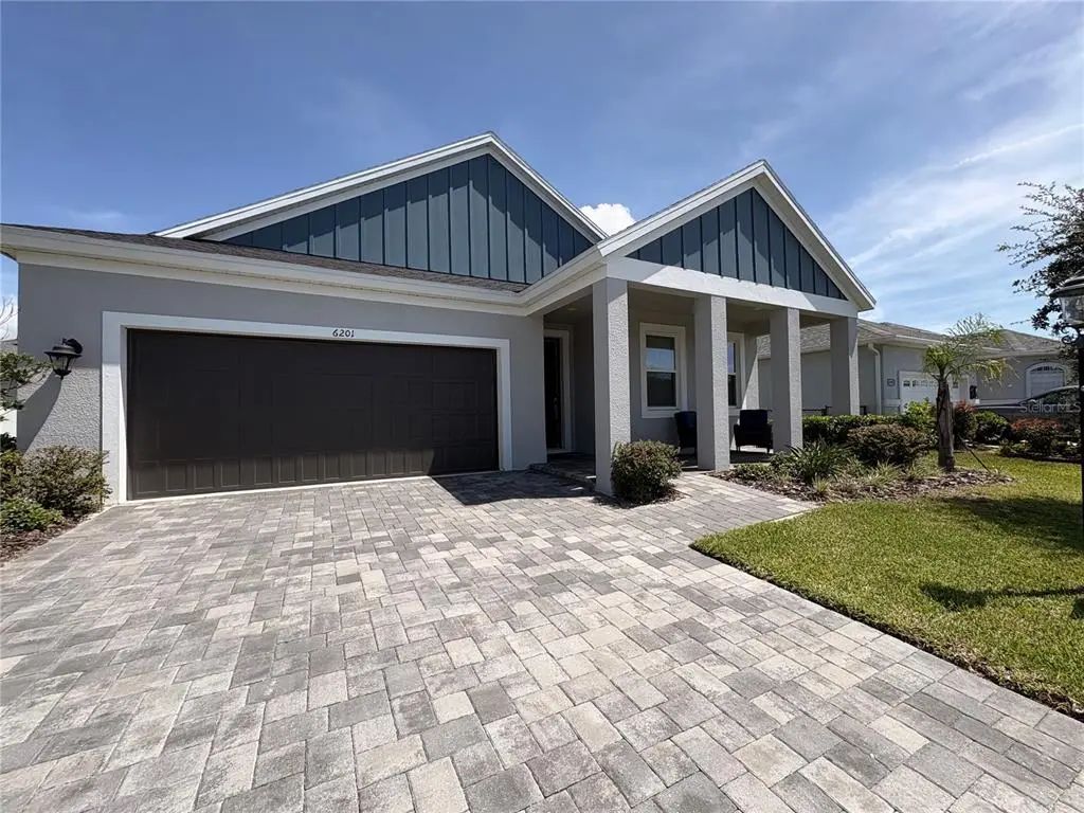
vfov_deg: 85.7
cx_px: 542
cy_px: 406
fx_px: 438
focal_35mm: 14
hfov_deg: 102.1
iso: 40
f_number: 2.2
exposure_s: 1/1420
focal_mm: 2.22
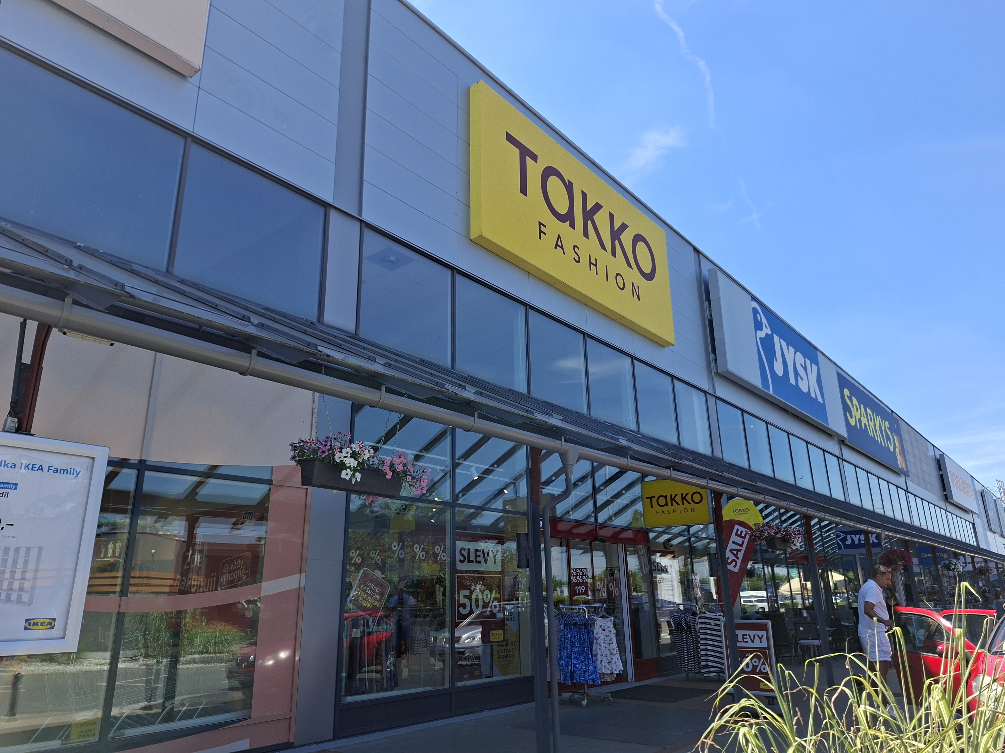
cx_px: 502
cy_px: 376
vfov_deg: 58.9
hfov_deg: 73.9
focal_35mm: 23
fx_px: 668
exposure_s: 1/1041
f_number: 1.8
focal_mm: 5.54
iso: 50
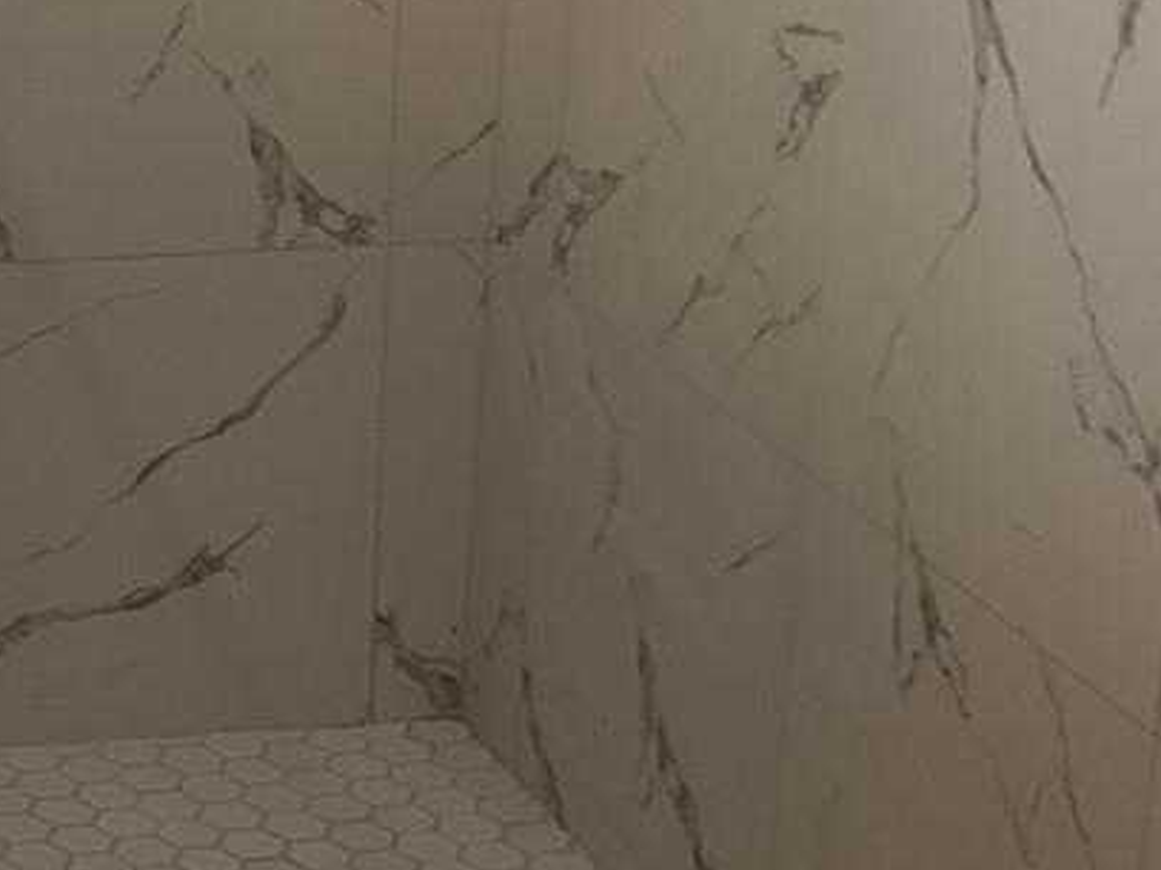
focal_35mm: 114
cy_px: 51
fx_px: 3822
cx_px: -730
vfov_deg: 12.9
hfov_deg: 15.5
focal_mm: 3
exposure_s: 1/120
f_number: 1.8
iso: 32
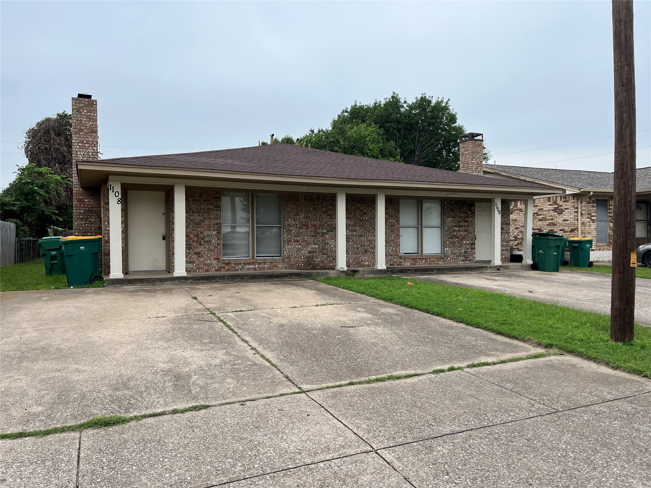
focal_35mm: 26
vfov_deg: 53.1
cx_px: 326
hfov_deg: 67.3
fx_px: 489
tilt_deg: -0.1
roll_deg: +0.9
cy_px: 244
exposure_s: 1/1776
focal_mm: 5.1
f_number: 1.6
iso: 50
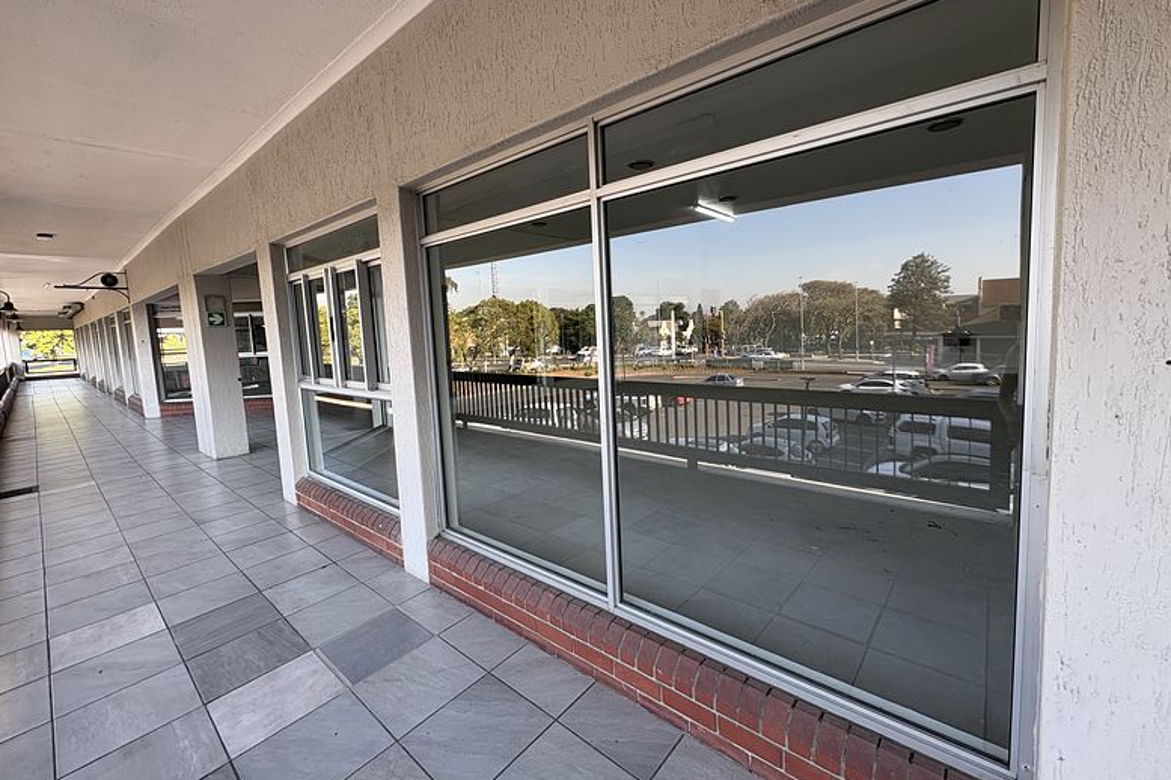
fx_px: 488
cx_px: 597
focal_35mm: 15
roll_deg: +3.8
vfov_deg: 77.3
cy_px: 370
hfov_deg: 100.4
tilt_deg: -5.0
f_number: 2.2
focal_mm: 2.22
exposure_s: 1/121
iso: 40
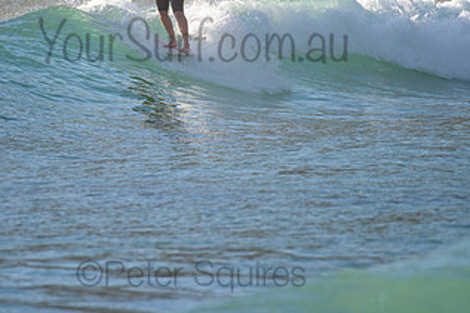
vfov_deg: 1.5
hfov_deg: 2.3
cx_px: 191
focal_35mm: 916
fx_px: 11952
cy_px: 27
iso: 360
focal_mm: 500
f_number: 5.6
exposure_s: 1/2000
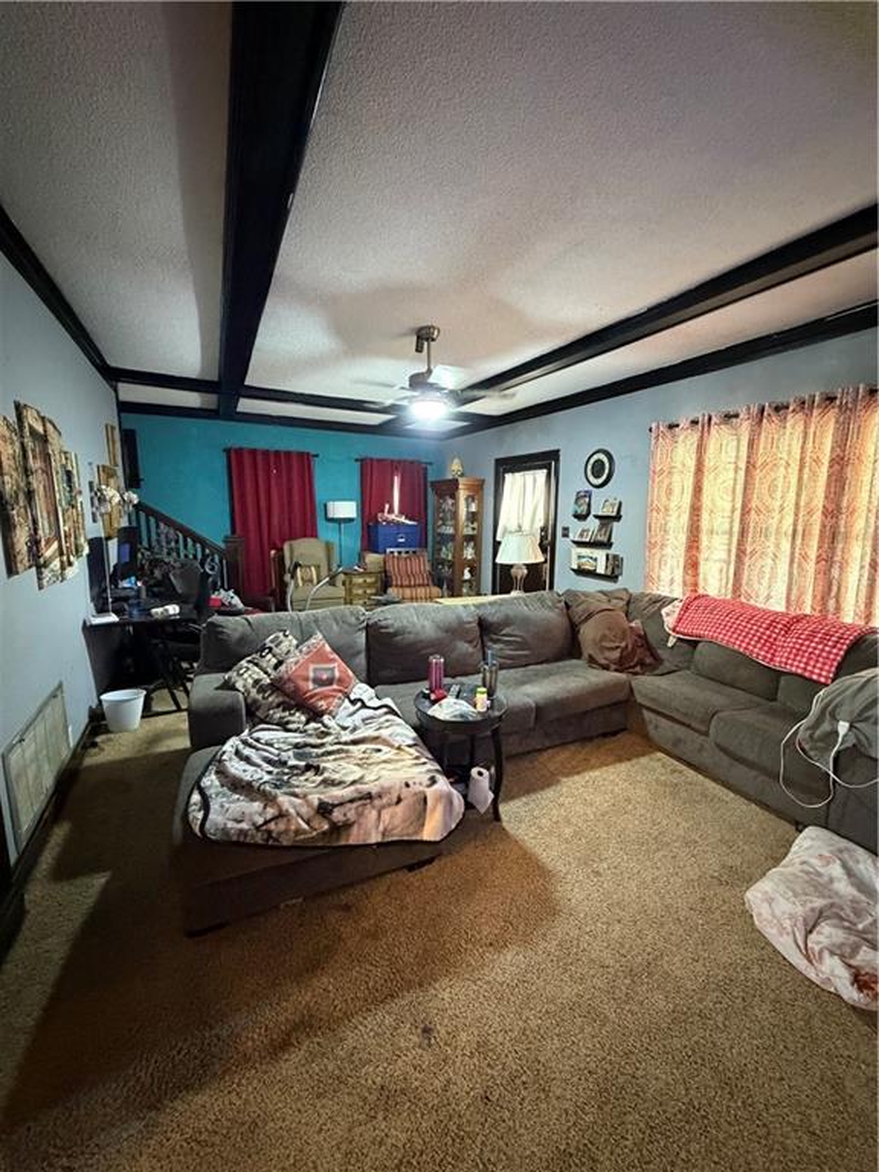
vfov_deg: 102.1
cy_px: 586
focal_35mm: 14
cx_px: 440
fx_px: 474
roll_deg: -0.2
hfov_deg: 85.7
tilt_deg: -10.3
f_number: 2.2
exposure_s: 1/40
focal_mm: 2.22
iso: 1250
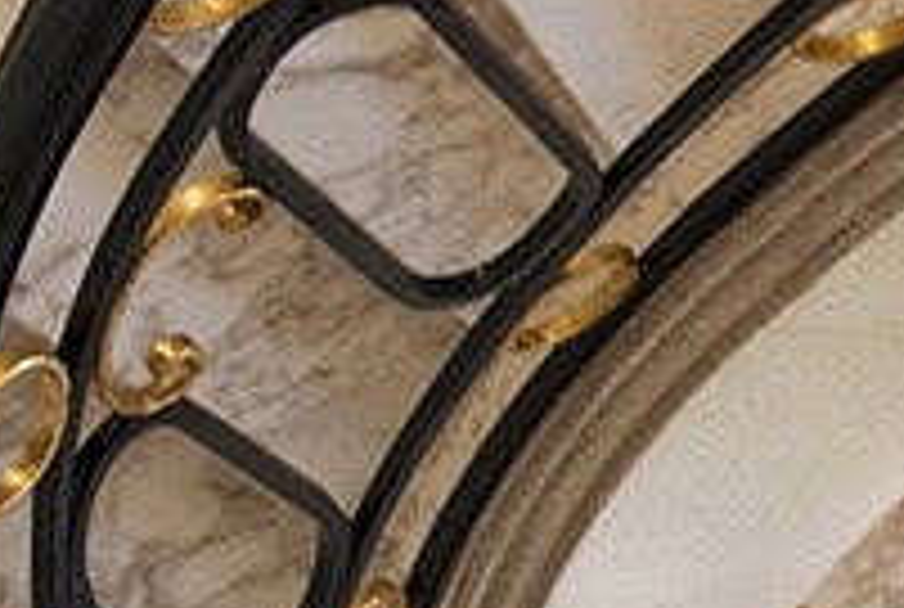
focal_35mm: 175
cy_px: 318
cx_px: 1795
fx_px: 4404
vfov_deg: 7.9
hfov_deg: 10.7
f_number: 4.5
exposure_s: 1/60
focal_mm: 32
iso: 400
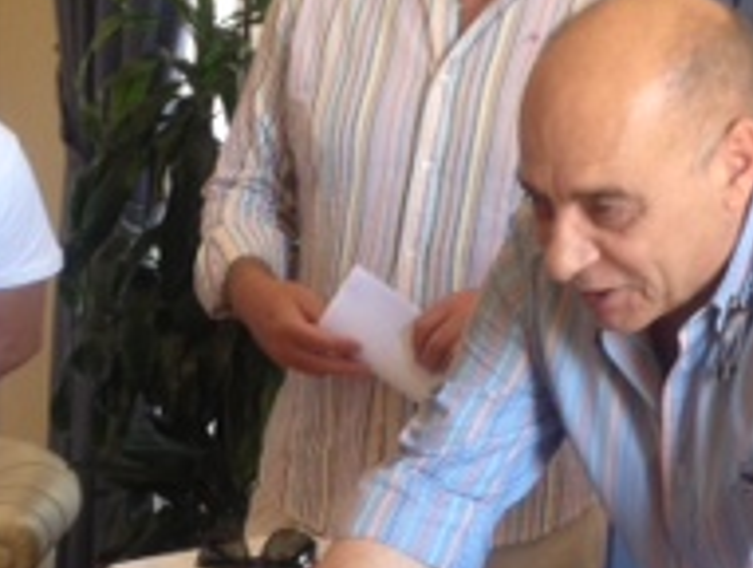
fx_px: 2550
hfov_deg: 16.8
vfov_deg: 12.6
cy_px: 544
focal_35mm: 117
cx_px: 311
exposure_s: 1/20
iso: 64
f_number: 2.4
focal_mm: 4.28
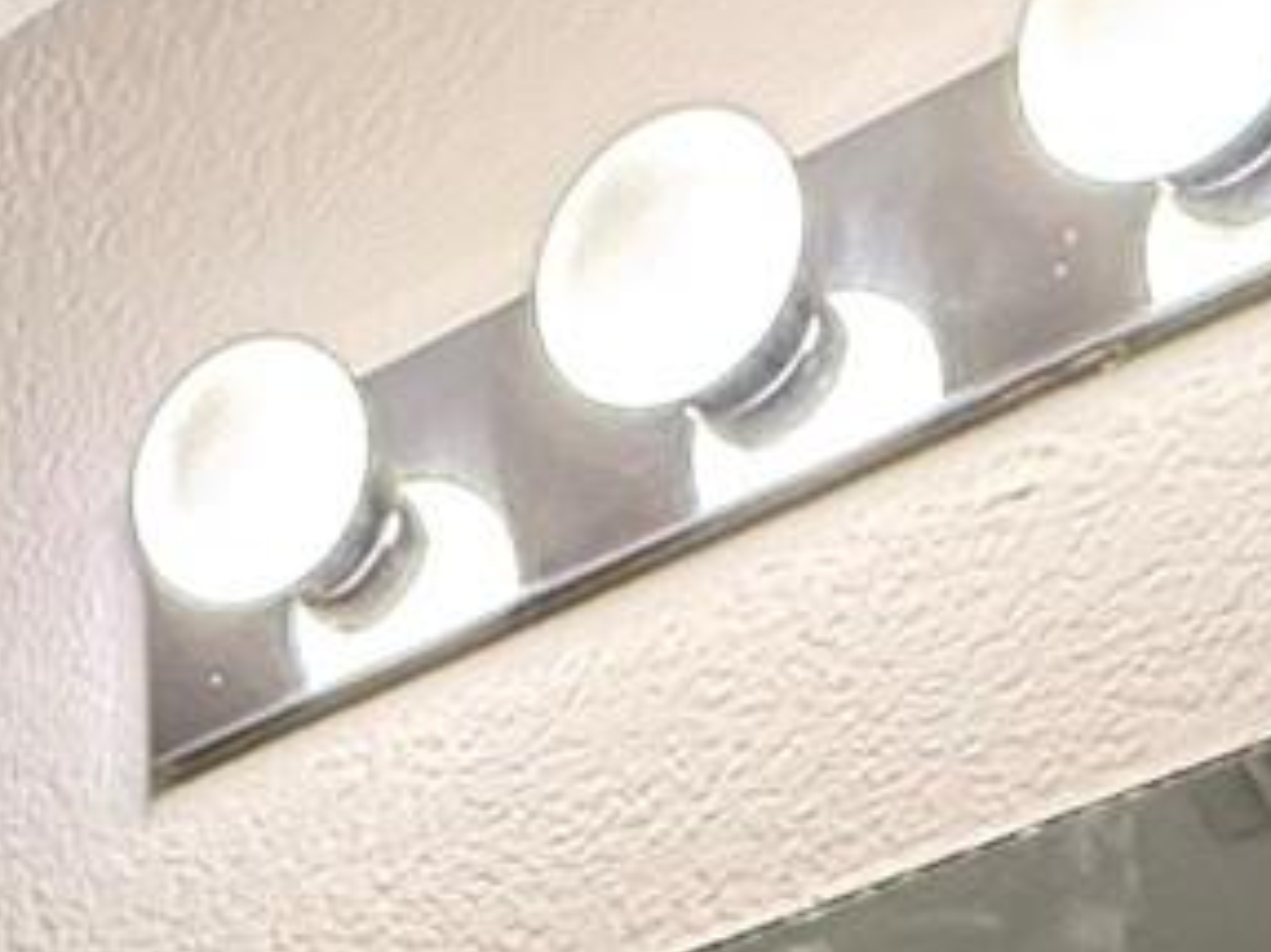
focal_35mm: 100
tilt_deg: -2.5
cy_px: 2949
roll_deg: +1.6
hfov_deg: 16.2
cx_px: -1081
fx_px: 3670
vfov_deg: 10.2
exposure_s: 1/60
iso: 250
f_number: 2.2
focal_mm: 2.22
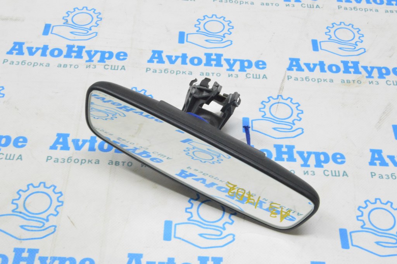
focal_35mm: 52
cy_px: 132
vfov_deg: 25.7
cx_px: 198
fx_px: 578
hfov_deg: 37.9
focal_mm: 35
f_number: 20
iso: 6400
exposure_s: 1/15
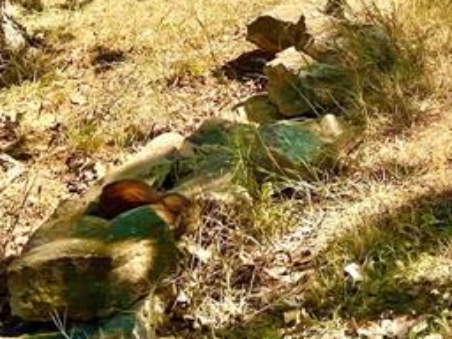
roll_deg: +4.4
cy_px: -321
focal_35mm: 104
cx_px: 537
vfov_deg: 12.6
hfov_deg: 18.0
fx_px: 1358
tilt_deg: -2.4
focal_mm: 5.1
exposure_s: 1/4149
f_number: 1.6
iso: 50
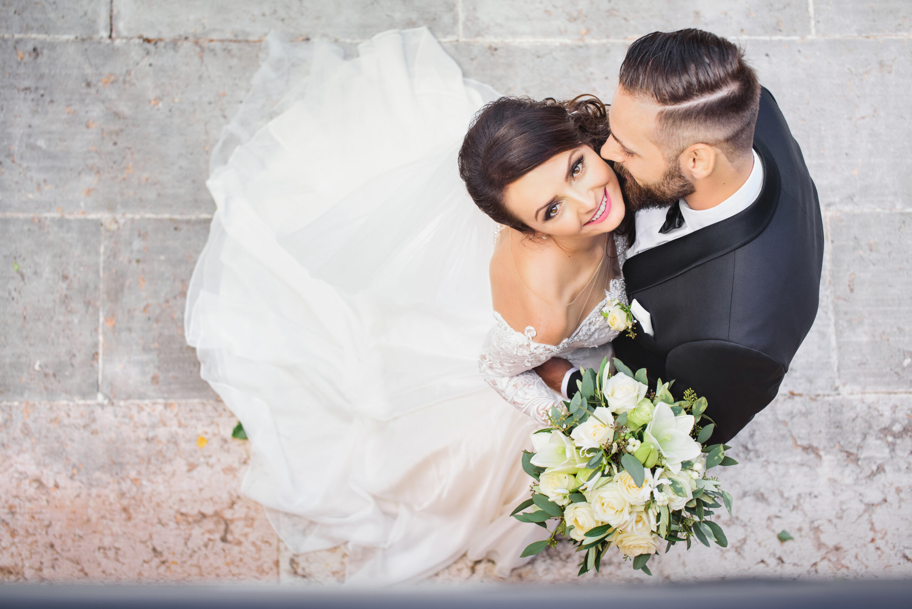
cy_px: 304
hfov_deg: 39.6
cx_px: 456
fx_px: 1267
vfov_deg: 27.0
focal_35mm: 50
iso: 320
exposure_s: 1/250
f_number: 4
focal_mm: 50
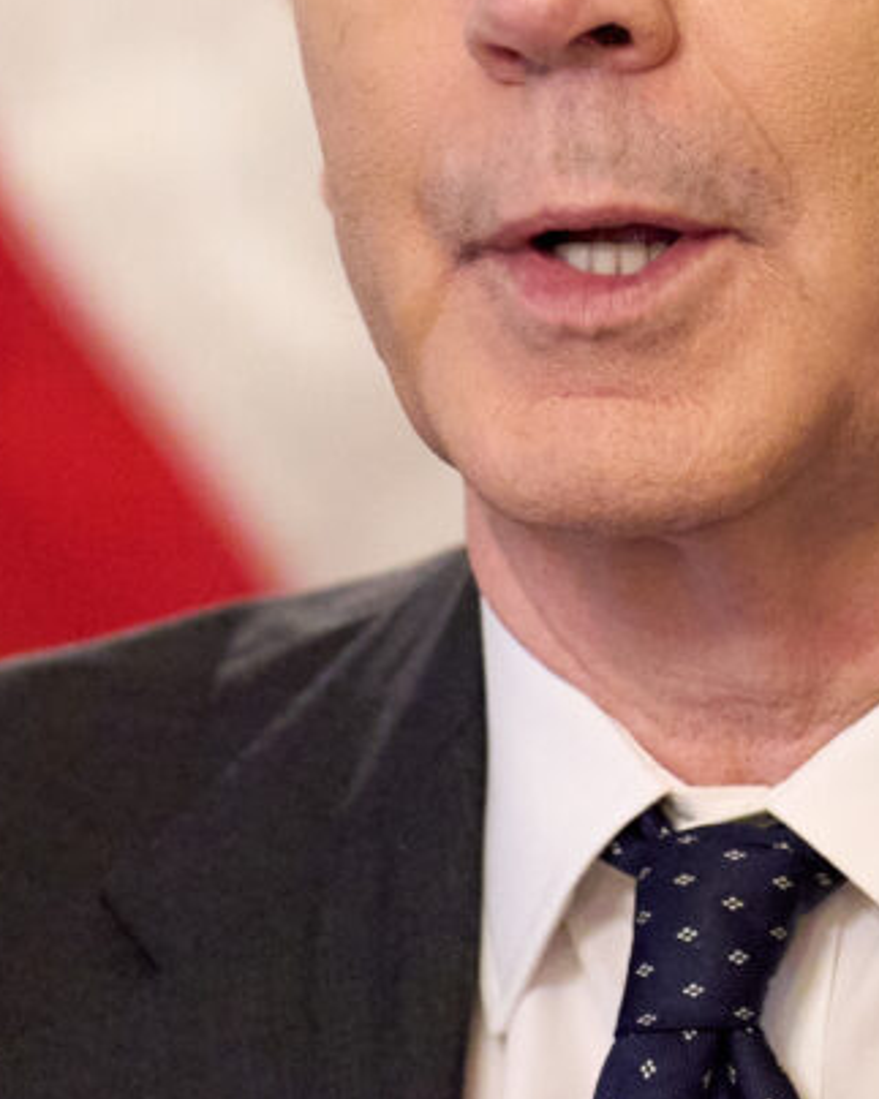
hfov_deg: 1.8
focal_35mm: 837
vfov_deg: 2.3
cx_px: 961
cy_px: 177
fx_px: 27228
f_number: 2.8
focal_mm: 200
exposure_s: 1/200
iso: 4000
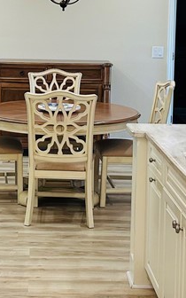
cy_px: 71
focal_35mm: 84
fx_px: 681
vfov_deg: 24.3
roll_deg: -1.0
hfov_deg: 15.5
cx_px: 52
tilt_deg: -5.1
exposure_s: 1/120
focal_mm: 5.7
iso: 100
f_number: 1.5
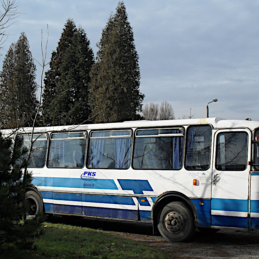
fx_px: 423
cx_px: 119
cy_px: 137
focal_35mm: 50
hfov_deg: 34.0
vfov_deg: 34.0
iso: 80
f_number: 8.3
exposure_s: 1/180
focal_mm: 6.3
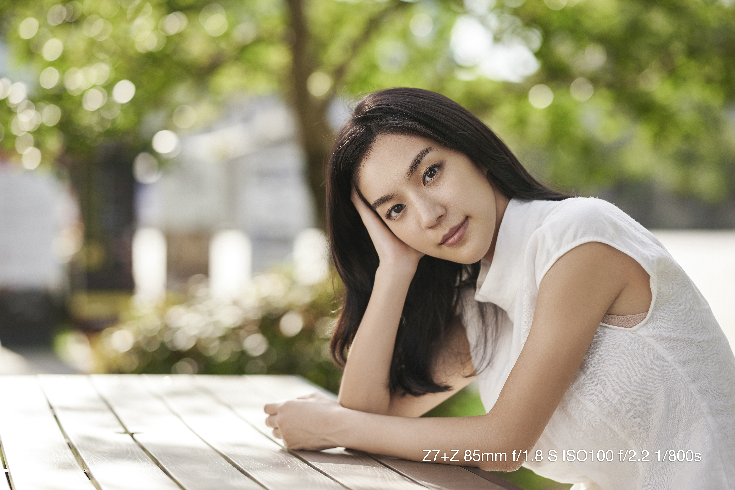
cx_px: 368
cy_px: 245
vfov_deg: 16.1
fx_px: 1735
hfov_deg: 23.9
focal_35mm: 85
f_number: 2.2
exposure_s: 1/800
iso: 100
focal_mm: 85
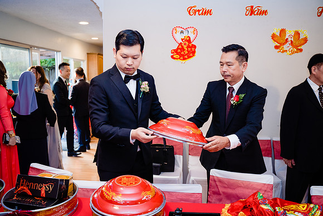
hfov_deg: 65.5
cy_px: 108
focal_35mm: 28
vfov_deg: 46.4
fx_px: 251
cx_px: 162
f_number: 4
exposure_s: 1/125
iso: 1000
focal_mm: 28
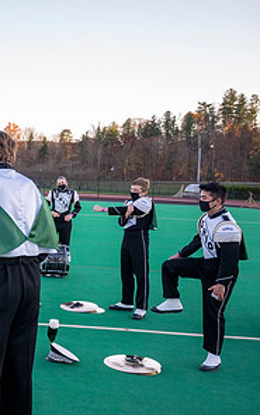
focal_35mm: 48
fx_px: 543
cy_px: 212
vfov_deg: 41.8
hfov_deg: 22.8
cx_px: -111
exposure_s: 1/2500
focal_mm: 24
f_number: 4
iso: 2000
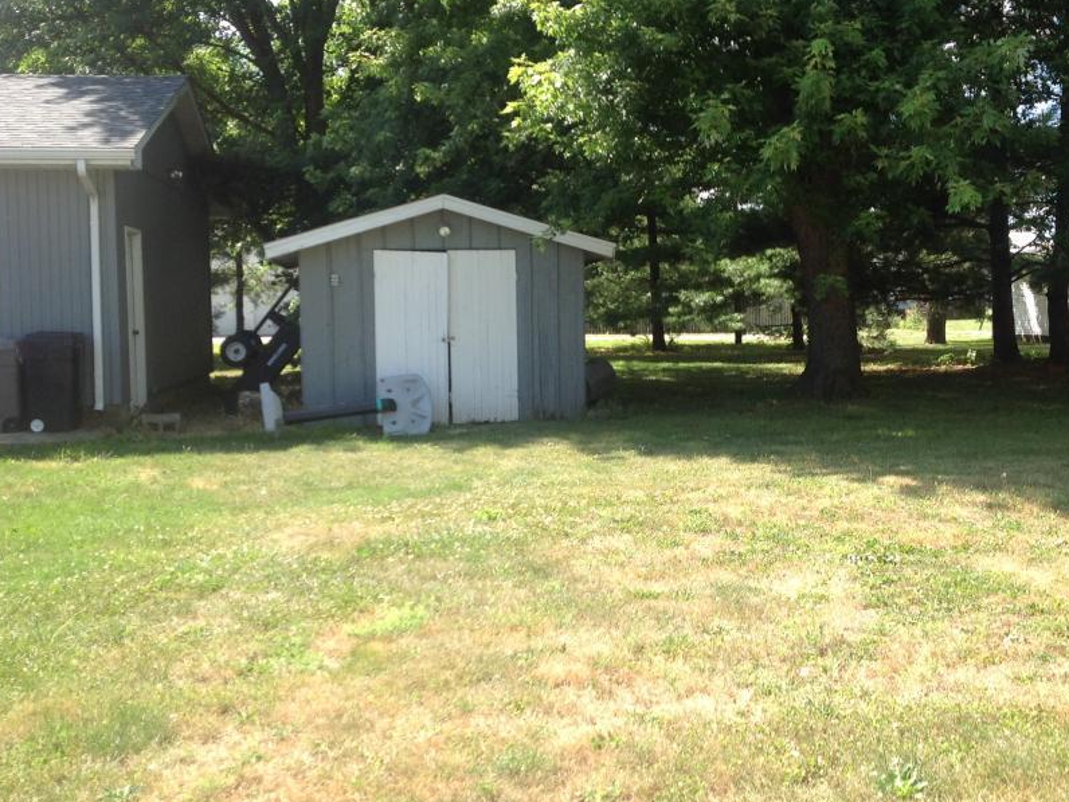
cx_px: 655
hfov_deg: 41.8
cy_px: 377
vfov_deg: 32.2
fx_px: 1390
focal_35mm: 45
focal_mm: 4.28
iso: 50
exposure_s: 1/451
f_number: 2.4
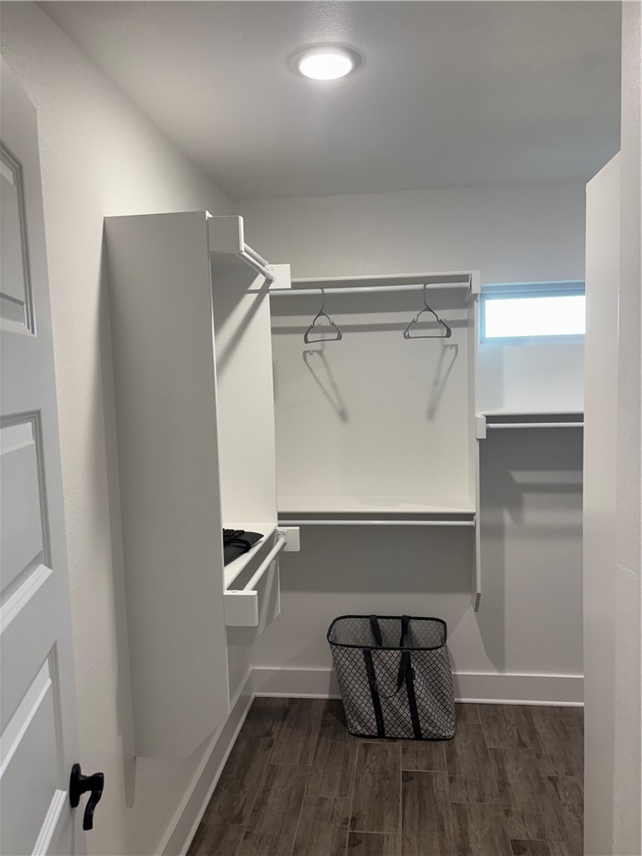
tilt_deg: -5.6
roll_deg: +1.1
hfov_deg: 53.1
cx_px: 321
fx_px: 643
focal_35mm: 26
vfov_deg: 67.3
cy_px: 428
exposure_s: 1/120
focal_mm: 5.96
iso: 125
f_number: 1.6
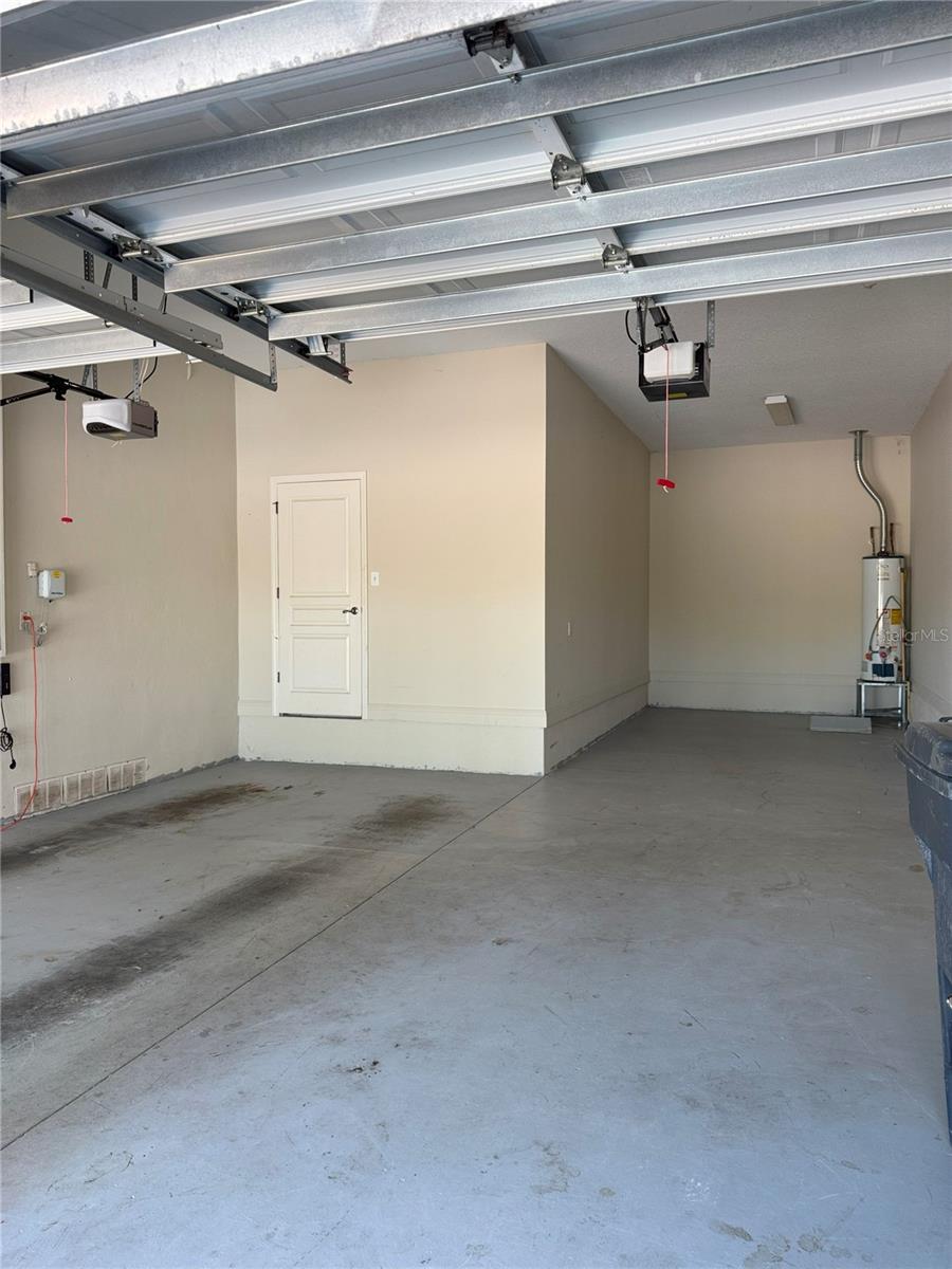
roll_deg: +0.1
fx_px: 880
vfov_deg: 71.6
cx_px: 476
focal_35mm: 24
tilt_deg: -0.3
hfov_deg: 56.8
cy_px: 634
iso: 100
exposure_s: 1/120
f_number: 1.78
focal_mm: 6.76
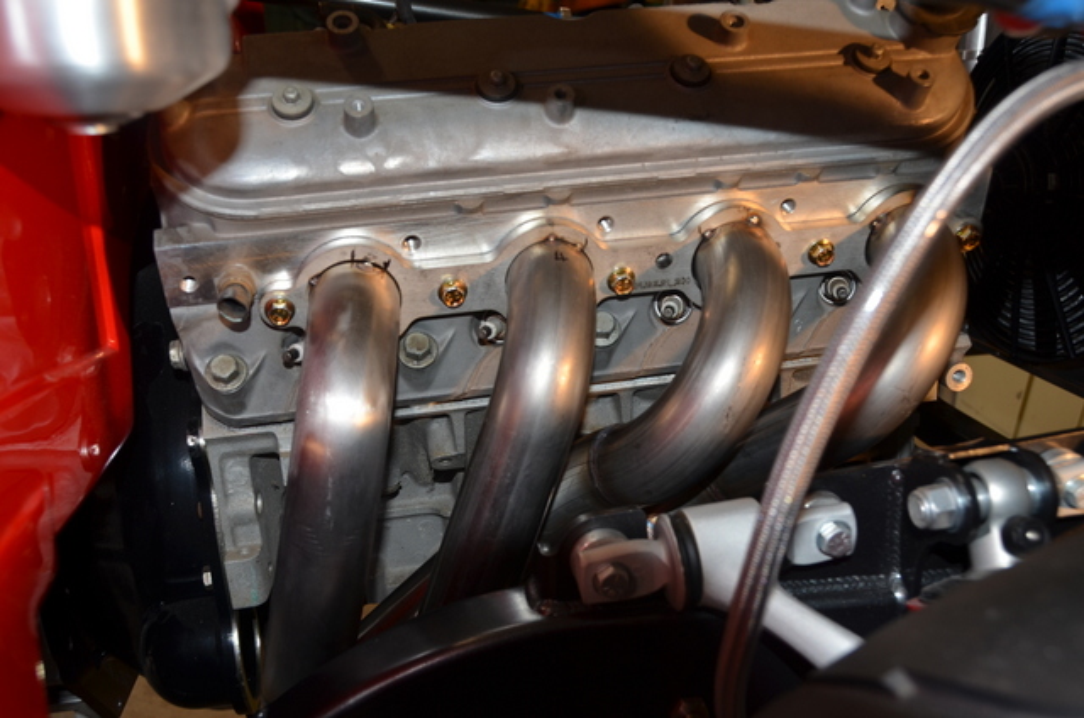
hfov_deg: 57.3
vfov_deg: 39.8
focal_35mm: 33
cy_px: 359
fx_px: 992
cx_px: 542
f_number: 5.6
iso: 200
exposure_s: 1/30
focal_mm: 22
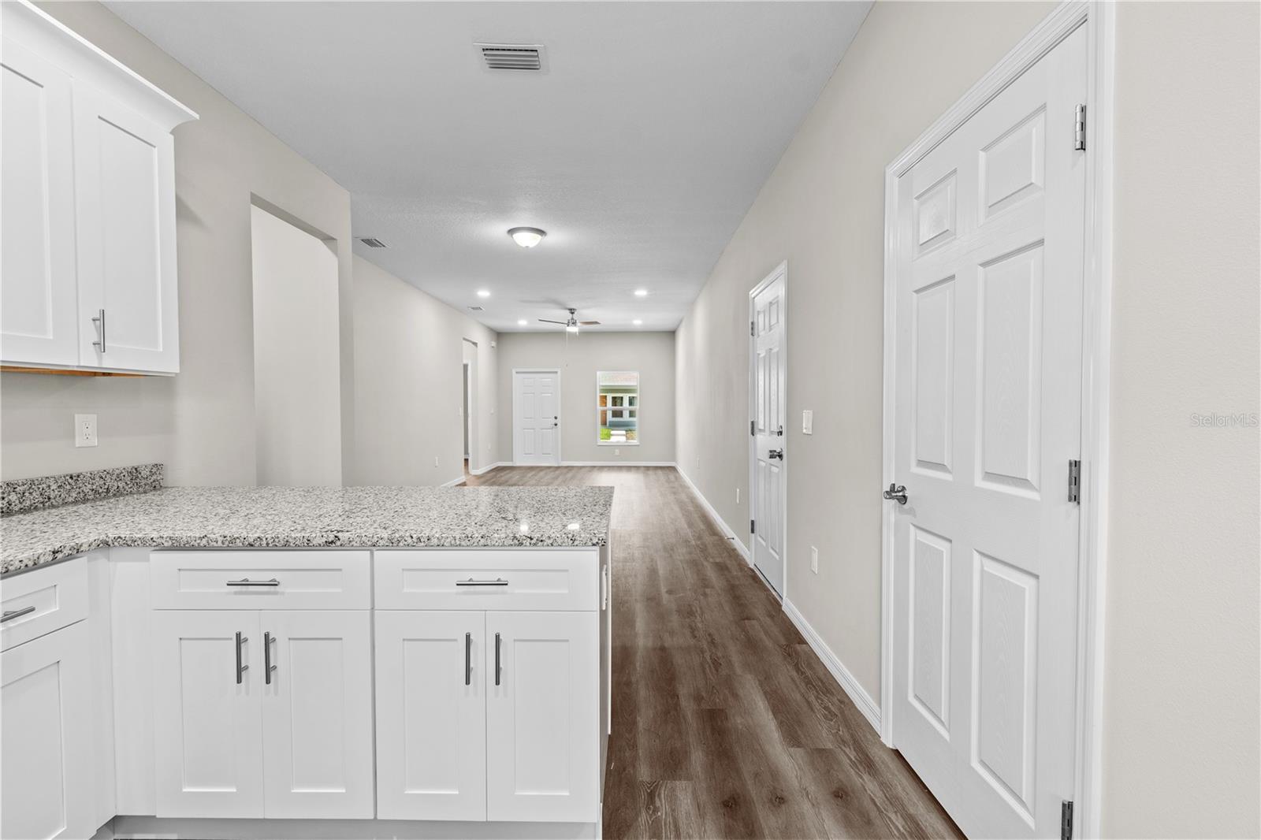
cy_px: 420
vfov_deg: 77.3
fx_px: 525
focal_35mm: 15
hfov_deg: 100.4
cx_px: 630
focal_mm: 10
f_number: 7.1
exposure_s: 1.6
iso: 100
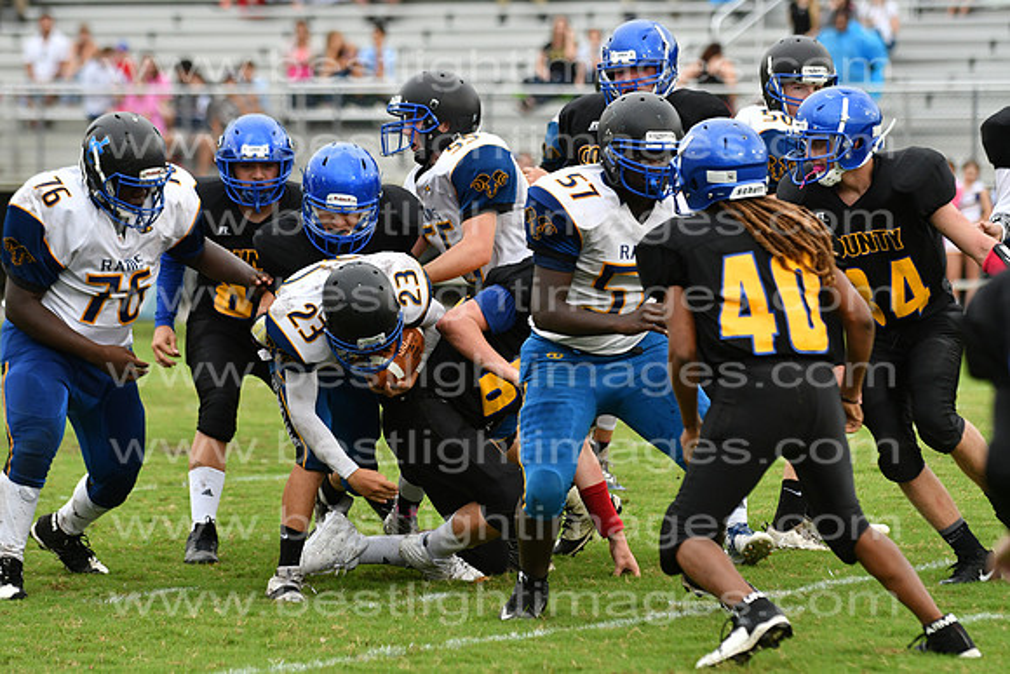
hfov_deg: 9.8
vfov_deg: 6.5
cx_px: 505
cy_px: 337
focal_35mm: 210
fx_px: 5893
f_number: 3.5
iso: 800
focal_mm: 140
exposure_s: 1/2500
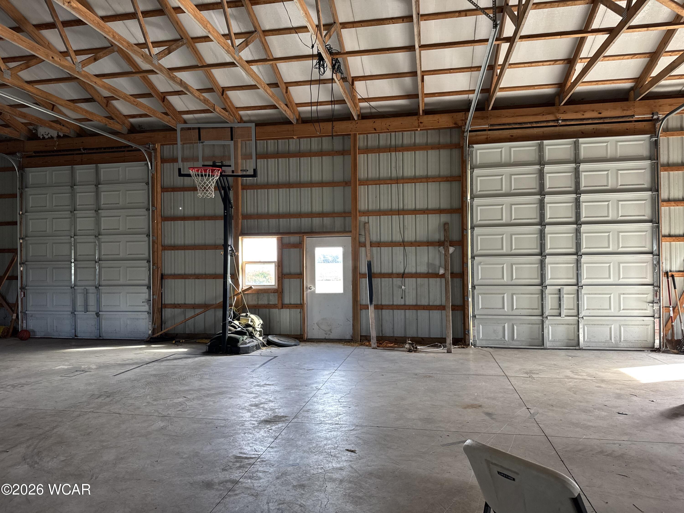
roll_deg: +0.7
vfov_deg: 56.8
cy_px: 256
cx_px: 342
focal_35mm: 24
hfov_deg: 71.6
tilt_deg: +0.2
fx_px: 474
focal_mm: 6.76
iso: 200
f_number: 1.78
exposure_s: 1/103
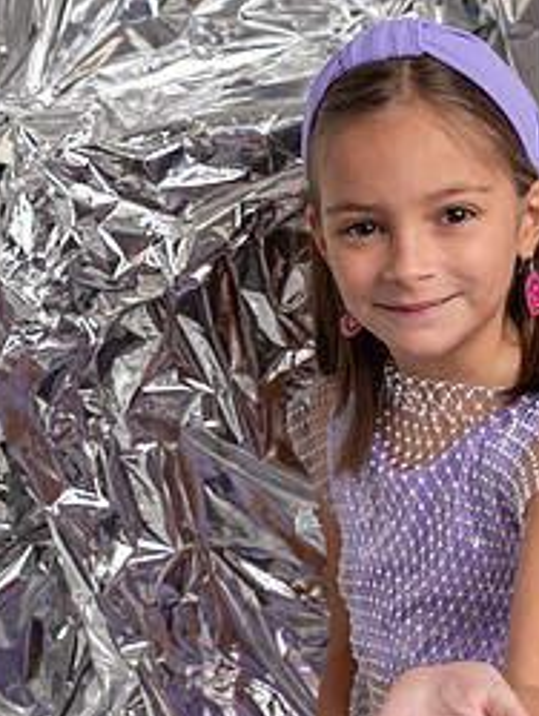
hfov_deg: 14.5
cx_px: 344
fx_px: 2114
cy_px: 504
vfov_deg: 19.2
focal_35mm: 102
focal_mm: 59
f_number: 5.6
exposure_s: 1/160
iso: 160
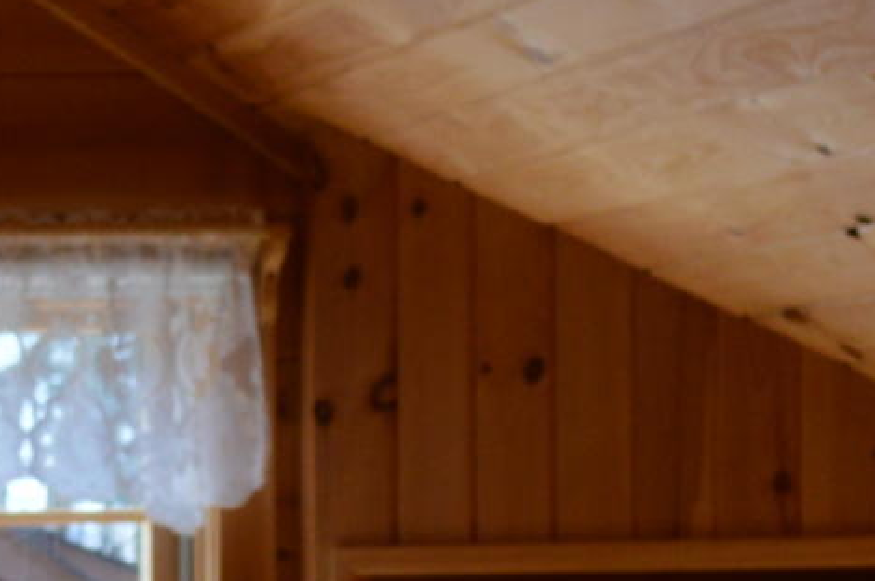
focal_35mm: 230
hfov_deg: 8.6
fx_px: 5583
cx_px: -676
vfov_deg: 5.8
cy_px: 1285
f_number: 5.6
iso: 250
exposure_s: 1/125
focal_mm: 24
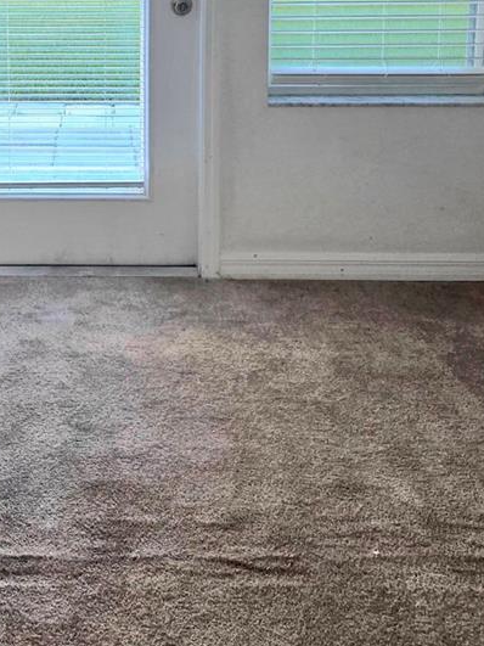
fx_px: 970
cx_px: 50
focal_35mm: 52
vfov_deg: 33.7
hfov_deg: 27.1
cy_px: 1
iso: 40
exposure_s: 1/120
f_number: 1.8
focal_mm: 5.4
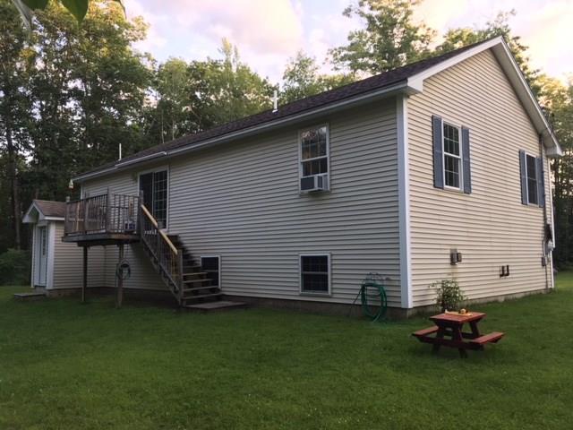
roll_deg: -0.4
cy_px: 215
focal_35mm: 29
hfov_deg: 61.7
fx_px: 480
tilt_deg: +4.2
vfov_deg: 48.2
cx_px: 286
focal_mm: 4.15
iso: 40
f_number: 2.2
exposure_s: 1/120
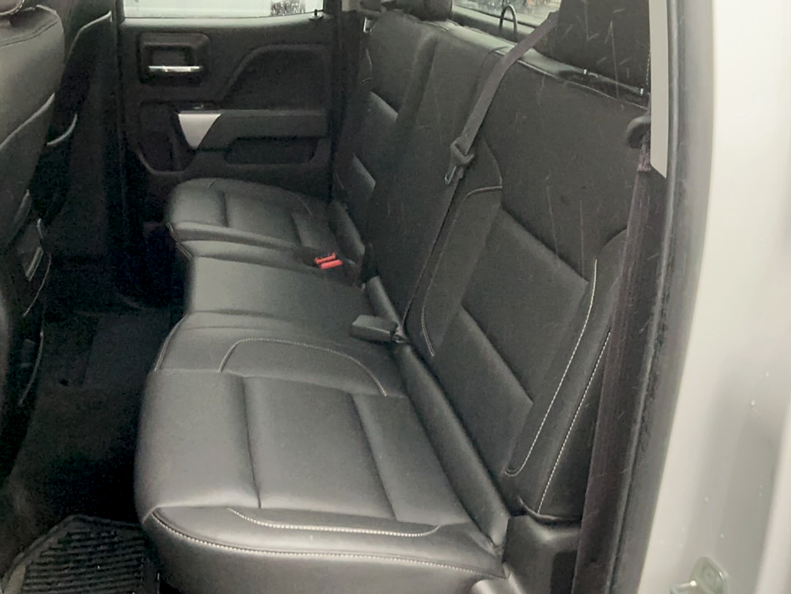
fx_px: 686
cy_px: 297
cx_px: 396
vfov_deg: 46.8
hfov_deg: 60.0
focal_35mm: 30
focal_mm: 3
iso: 320
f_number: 1.8
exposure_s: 1/60
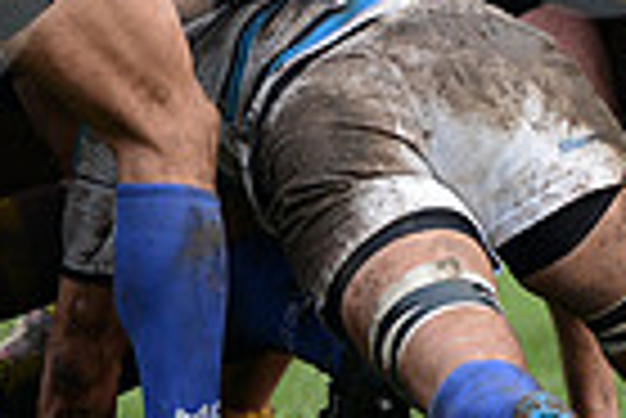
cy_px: -133
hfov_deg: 1.8
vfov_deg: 1.2
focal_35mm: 1170
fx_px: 20366
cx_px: 522
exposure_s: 1/800
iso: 500
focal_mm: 280
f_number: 4
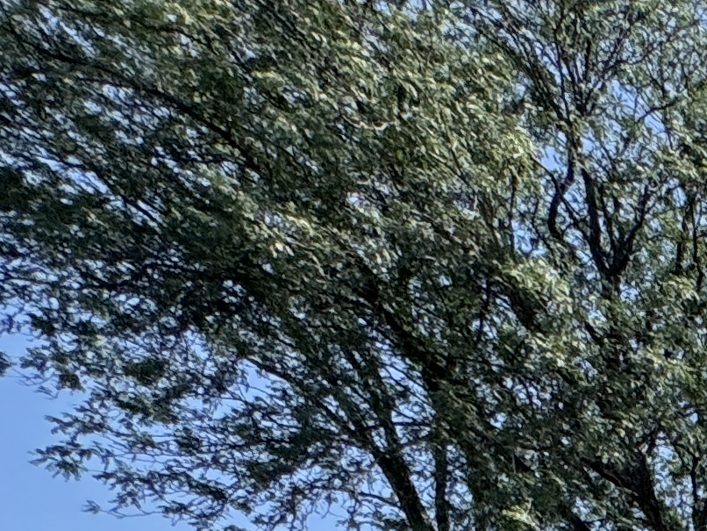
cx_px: 1646
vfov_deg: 14.6
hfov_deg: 15.7
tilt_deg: -5.1
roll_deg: -0.8
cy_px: 1237
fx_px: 1430
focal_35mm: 70
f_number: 2.2
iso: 50
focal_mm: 2.22
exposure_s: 1/1299
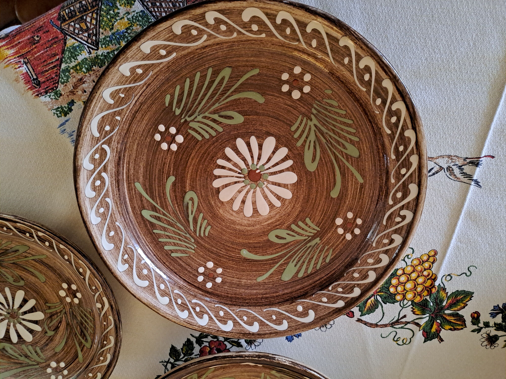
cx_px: 253
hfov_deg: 69.4
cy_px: 190
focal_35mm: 25
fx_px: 365
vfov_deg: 54.9
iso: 500
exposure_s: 1/25
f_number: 1.8
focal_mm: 4.65
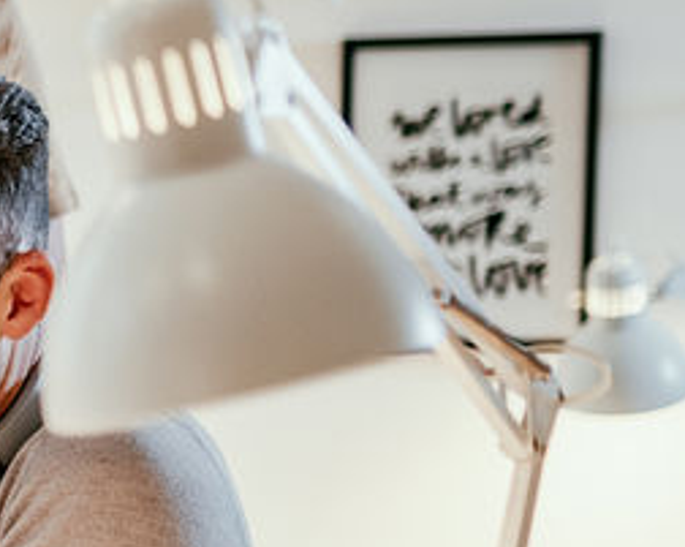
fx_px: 3382
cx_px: -886
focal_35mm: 167
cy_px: 546
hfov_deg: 10.2
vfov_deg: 9.2
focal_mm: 35
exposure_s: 1/200
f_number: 1.8
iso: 400
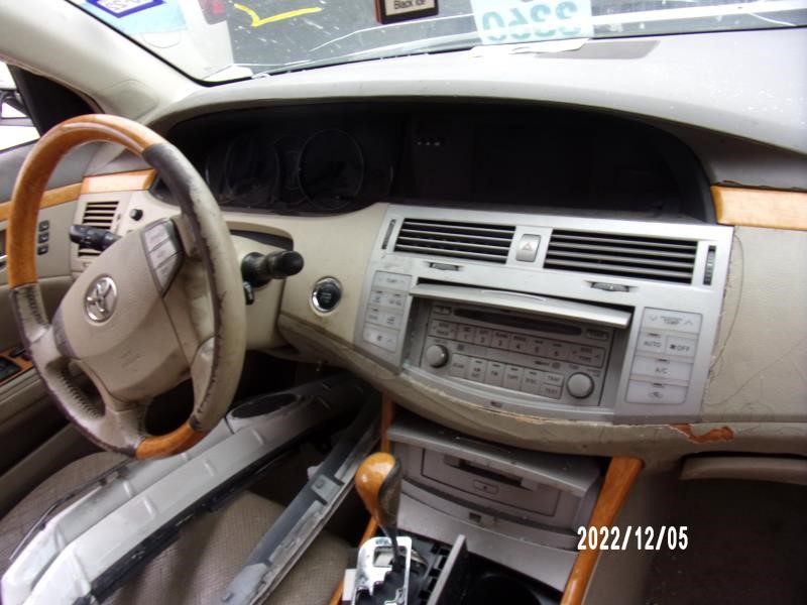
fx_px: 560
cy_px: 302
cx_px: 404
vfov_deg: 56.8
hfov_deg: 71.6
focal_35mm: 24
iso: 80
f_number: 3.3
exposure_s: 1/75
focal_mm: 4.3
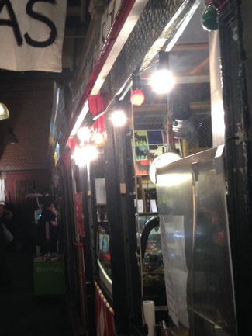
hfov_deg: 23.6
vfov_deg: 31.6
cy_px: 195
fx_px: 592
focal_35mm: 61
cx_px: 41
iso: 125
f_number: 2.4
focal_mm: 4.12
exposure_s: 1/20
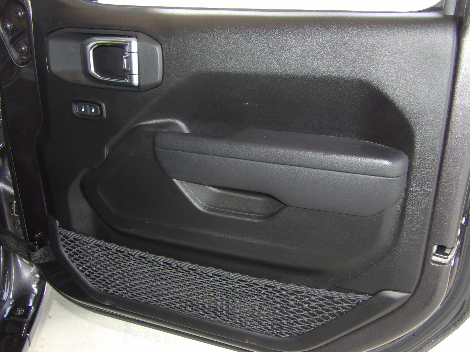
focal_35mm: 39
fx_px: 530
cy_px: 176
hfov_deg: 47.9
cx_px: 235
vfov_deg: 36.8
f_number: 3.7
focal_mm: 7
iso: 200
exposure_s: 1/32
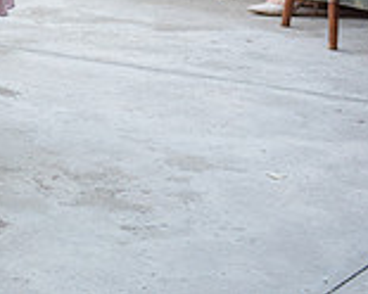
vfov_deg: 7.8
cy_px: -162
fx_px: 2102
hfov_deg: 9.6
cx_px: -223
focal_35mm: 193
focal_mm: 55
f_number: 5
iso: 320
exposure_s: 1/125
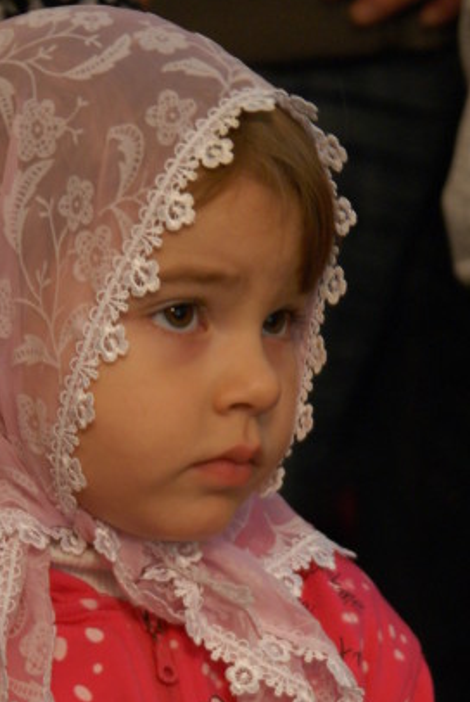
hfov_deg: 7.3
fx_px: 3688
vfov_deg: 10.7
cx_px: 53
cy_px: 763
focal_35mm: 189
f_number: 2.8
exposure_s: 1/15
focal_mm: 50
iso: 400
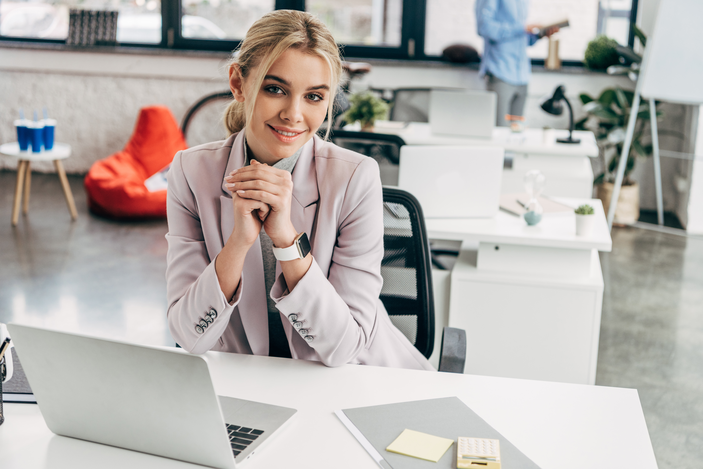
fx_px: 977
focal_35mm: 50
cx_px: 352
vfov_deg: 27.0
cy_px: 234
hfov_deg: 39.6
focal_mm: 50
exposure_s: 1/200
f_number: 3.5
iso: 250
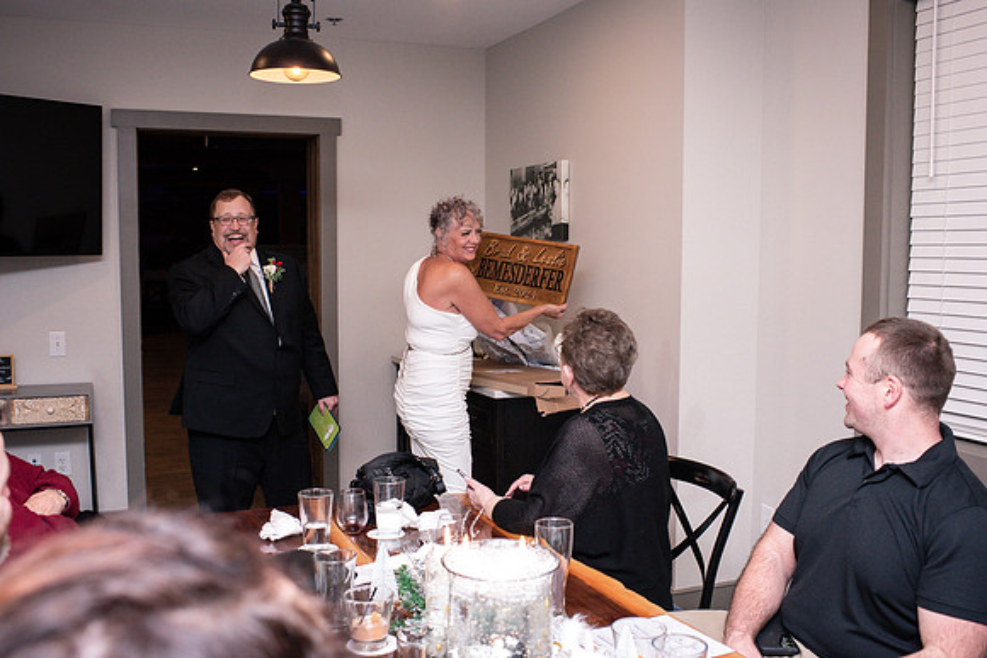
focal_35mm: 35
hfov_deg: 54.4
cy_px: 329
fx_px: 960
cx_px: 494
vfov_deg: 37.9
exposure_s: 1/200
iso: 2500
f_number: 5.6
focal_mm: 35
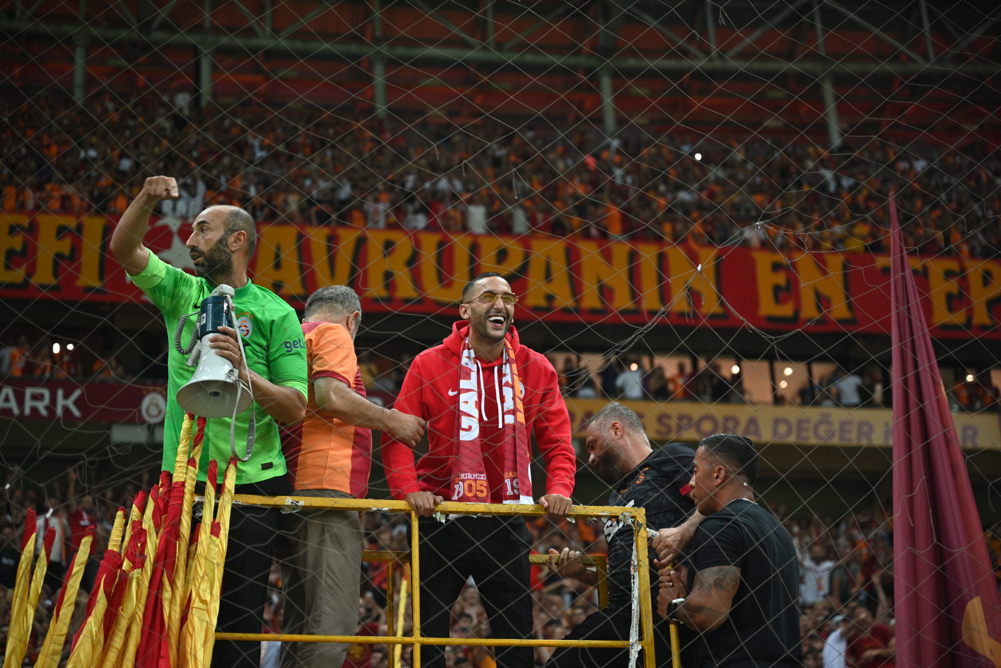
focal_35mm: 70
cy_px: 334
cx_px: 500
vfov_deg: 19.5
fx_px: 1946
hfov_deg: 28.8
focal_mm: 70
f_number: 2.8
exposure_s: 1/400
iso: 1250
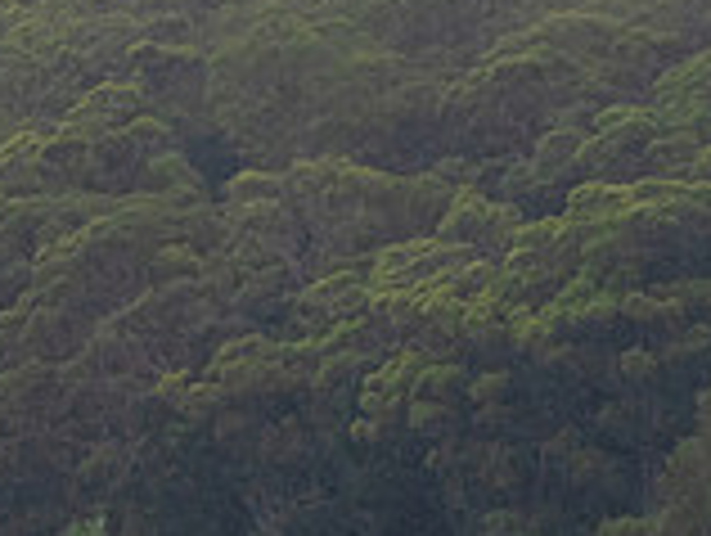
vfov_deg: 2.3
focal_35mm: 655
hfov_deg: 3.0
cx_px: 534
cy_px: 846
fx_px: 13474
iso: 800
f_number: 5
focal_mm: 150
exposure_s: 1/800
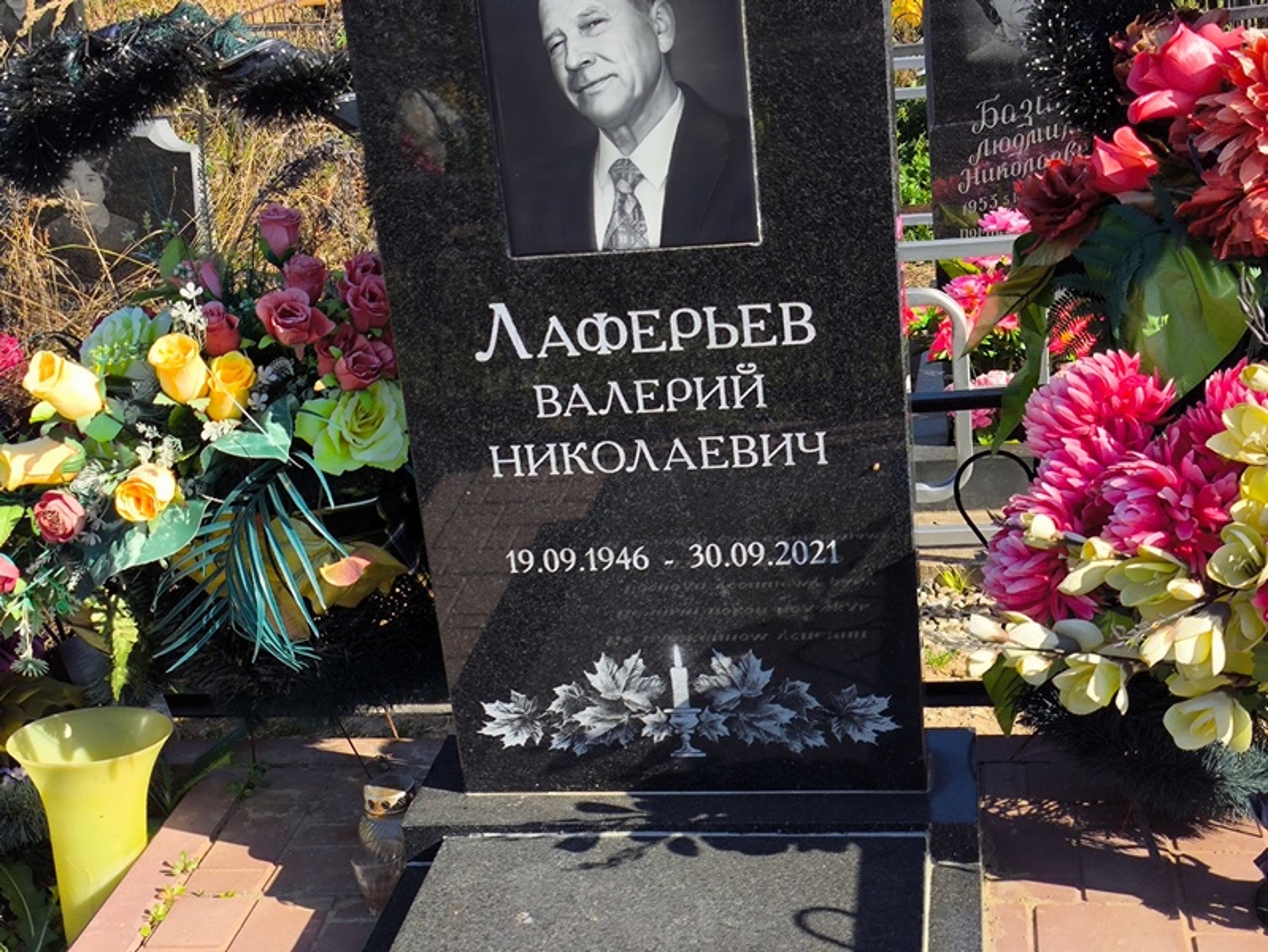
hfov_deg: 38.2
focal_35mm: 50
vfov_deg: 29.1
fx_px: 1832
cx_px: 634
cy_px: 476
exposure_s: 1/1297
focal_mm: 4.71
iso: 50
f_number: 1.7
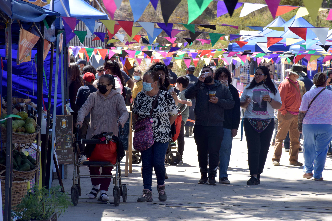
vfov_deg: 8.7
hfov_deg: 13.0
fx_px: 1452
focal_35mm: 158
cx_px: 166
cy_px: 110
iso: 200
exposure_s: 1/160
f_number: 10
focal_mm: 105
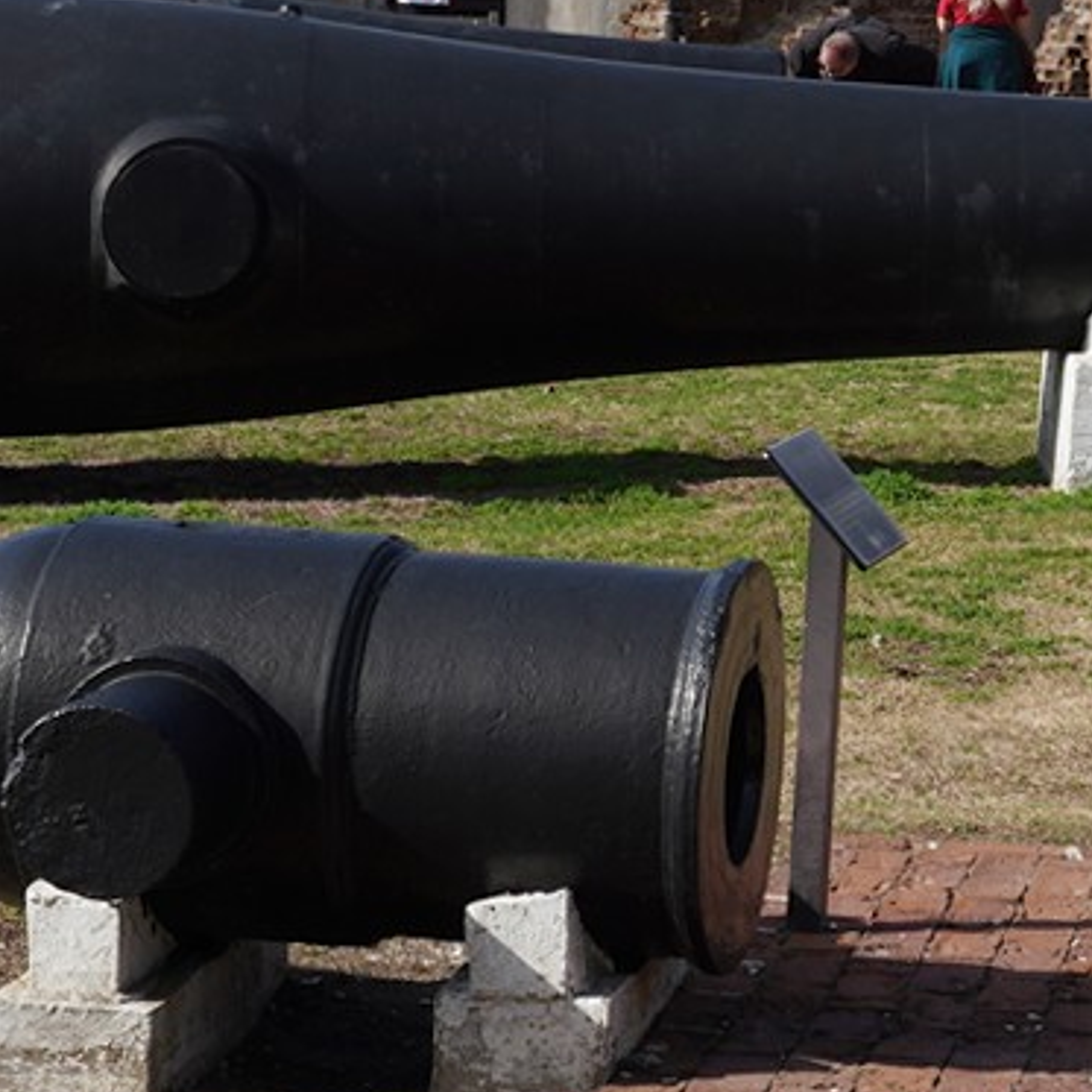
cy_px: 319
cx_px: 1001
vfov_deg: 13.2
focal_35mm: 132
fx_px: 4711
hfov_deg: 13.1
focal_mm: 29
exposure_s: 1/100
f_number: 16
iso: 100
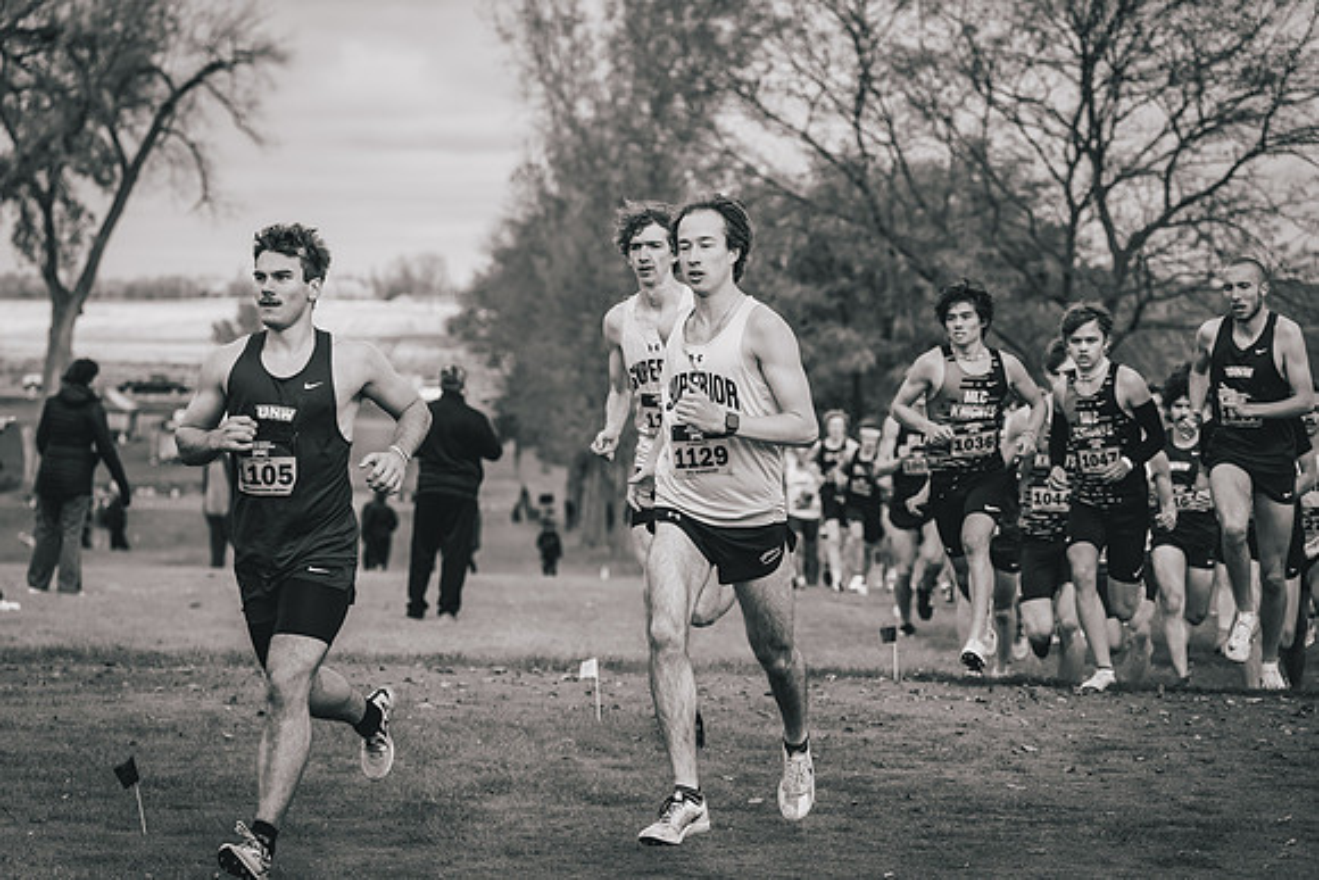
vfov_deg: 8.5
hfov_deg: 12.8
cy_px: 440
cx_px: 660
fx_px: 5900
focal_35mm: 161
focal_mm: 161
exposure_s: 1/1250
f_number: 6.3
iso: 400
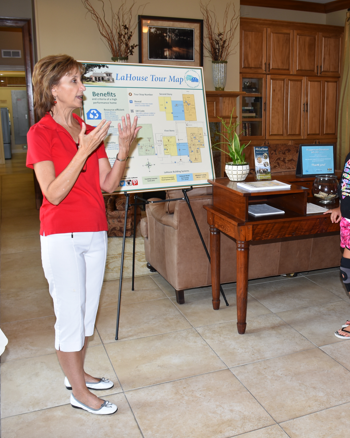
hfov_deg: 36.9
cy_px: 223
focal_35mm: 39
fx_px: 505
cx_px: 281
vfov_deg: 46.8
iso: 200
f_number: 5
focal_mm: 18
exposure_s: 1/60
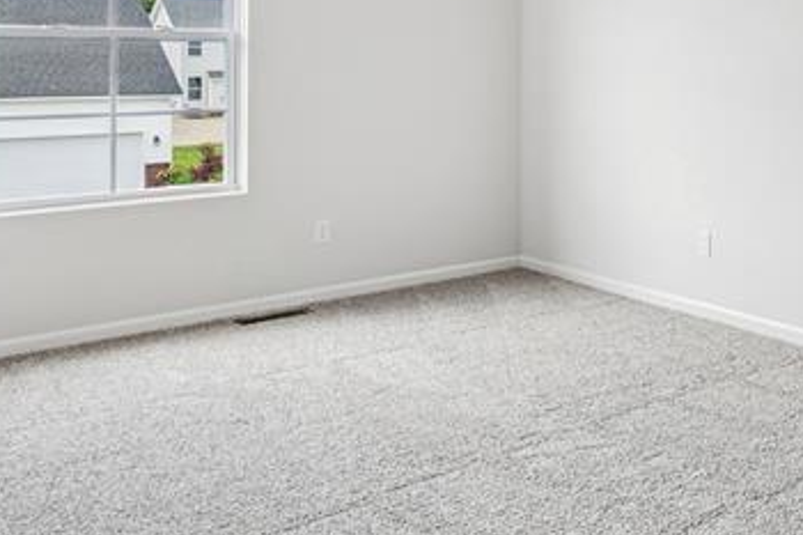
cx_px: 1000
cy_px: 49
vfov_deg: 31.1
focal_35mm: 41
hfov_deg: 35.4
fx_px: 914
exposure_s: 1/3
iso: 80
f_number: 9
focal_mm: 14
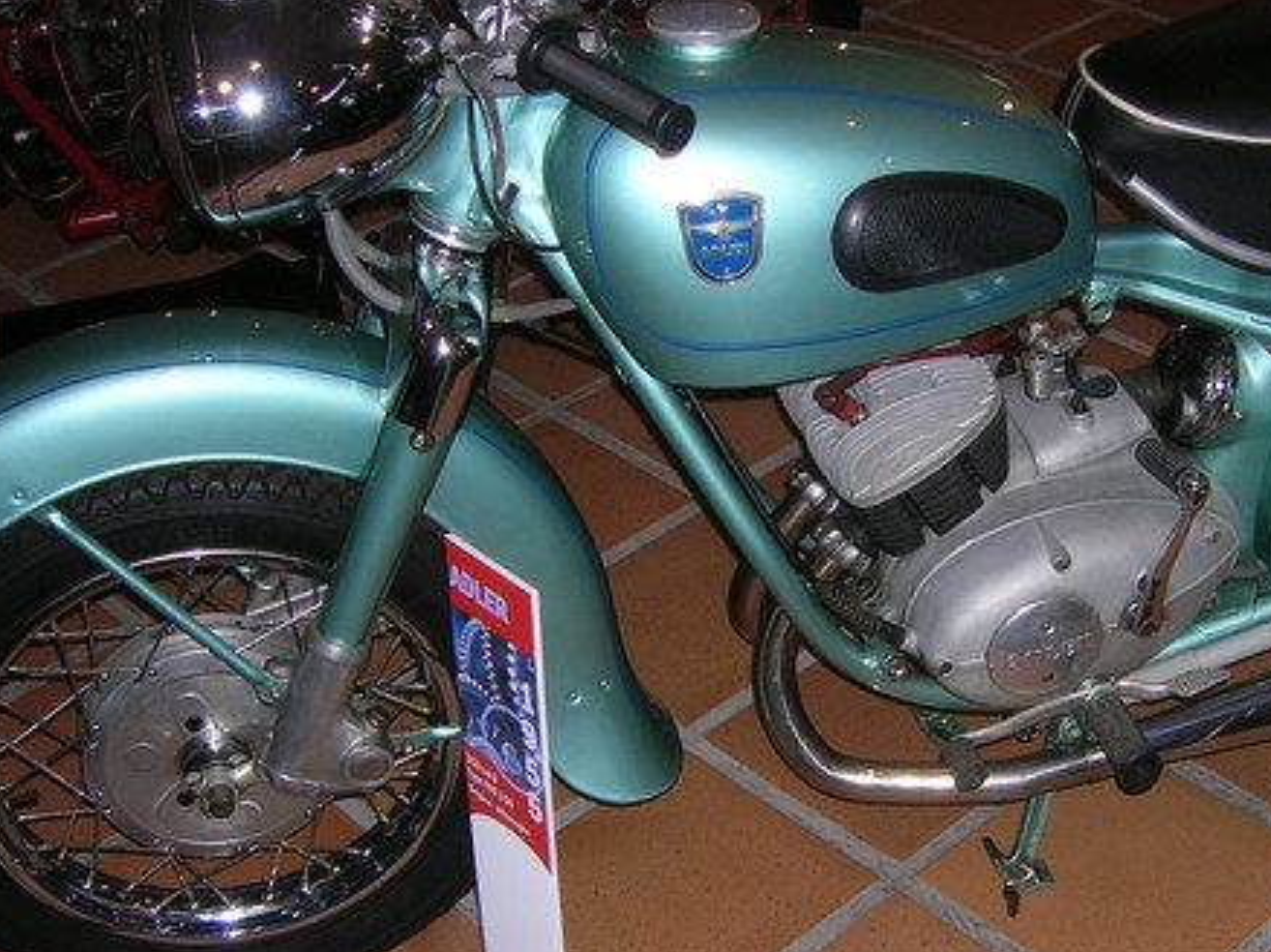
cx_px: 855
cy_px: 576
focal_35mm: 55
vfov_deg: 26.5
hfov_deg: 34.6
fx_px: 2018
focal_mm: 5.7
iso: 63
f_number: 2.9
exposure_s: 1/60.1
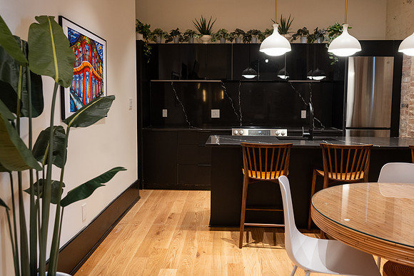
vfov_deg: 37.9
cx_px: 207
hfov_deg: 54.4
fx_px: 403
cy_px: 138
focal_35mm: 35
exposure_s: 1/40
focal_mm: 35
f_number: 4
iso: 800
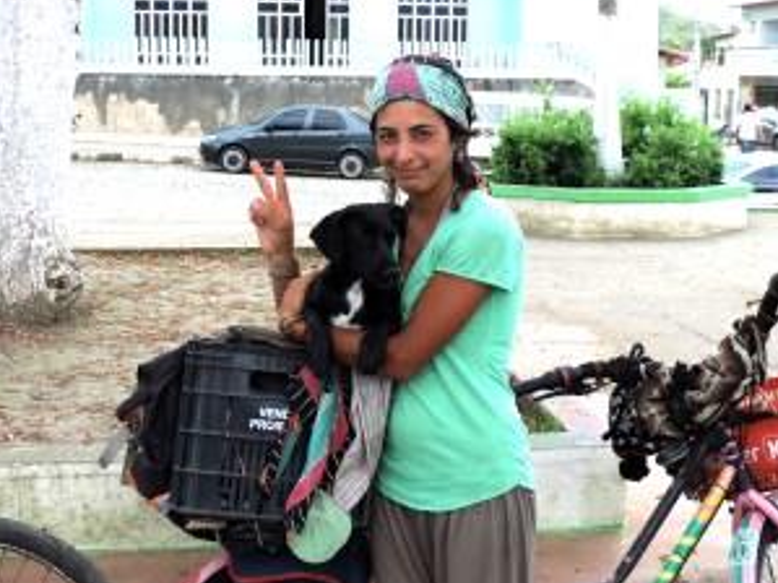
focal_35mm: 60
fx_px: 1348
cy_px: 229
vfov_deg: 24.4
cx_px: 409
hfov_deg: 32.2
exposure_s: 1/250
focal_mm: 7.1
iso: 80
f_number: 3.3
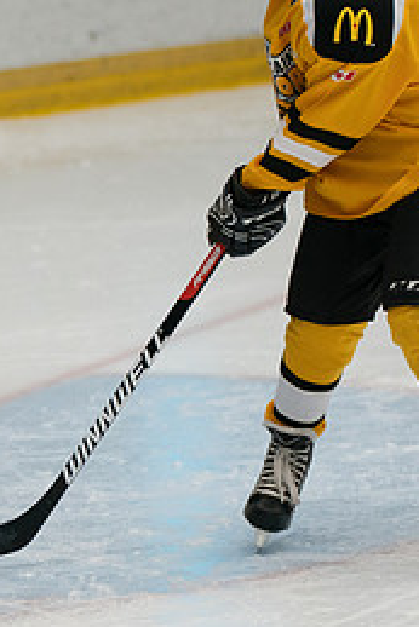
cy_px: 294
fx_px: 6747
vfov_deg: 5.3
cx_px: -71
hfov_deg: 3.6
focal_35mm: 387
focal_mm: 140
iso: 2500
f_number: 3.2
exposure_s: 1/2000
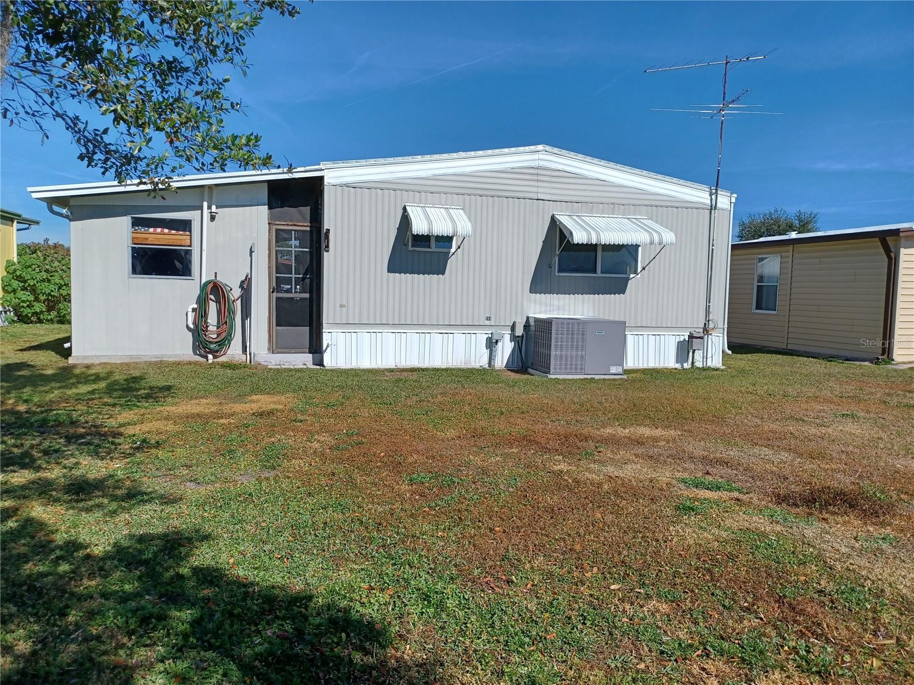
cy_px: 342
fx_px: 660
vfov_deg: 54.9
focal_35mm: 25
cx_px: 457
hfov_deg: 69.4
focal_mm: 4.6
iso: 32
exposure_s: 1/741
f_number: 1.8
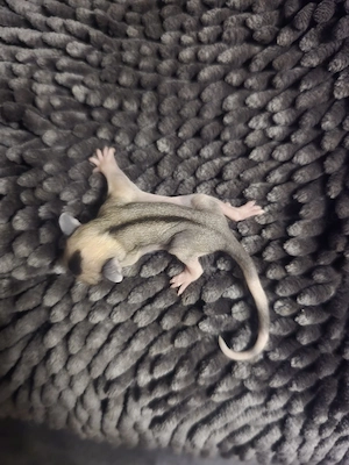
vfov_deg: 73.9
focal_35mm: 23
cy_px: 232
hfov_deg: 58.9
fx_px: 309
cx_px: 174
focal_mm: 6.3
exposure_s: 1/40
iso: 2500
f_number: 1.7
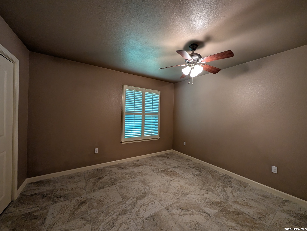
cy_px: 116
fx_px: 107
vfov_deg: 94.7
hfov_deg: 110.5
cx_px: 154
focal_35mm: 12
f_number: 1.7
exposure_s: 1/67
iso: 146
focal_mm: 2.02
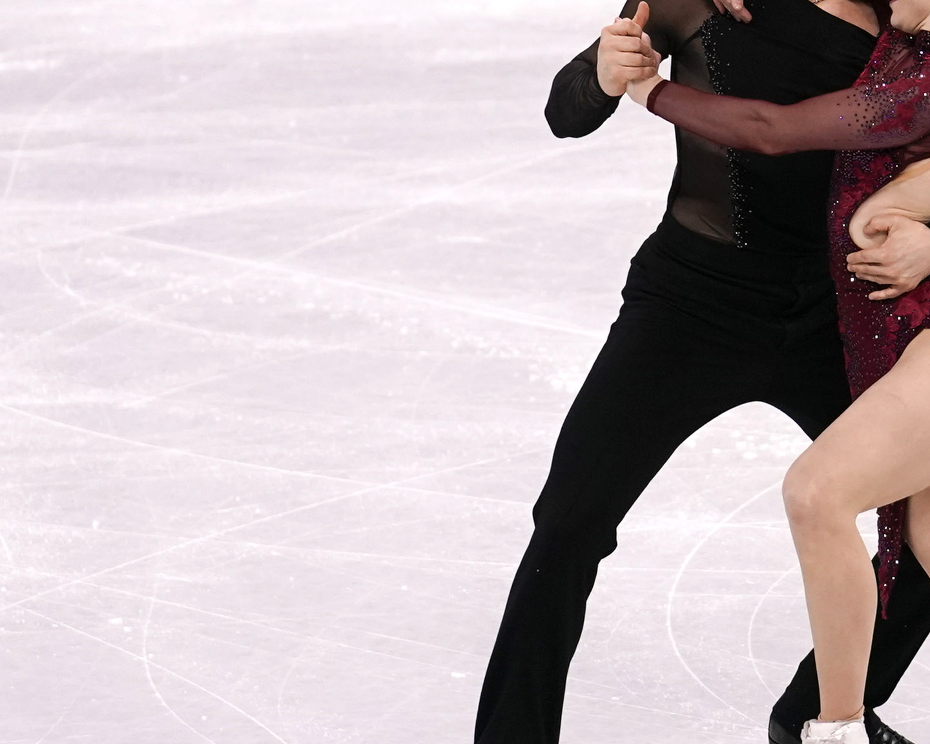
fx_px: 10762
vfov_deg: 4.0
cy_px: 358
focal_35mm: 391
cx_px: 870
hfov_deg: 4.9
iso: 2000
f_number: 3.5
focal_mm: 200
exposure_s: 1/2000
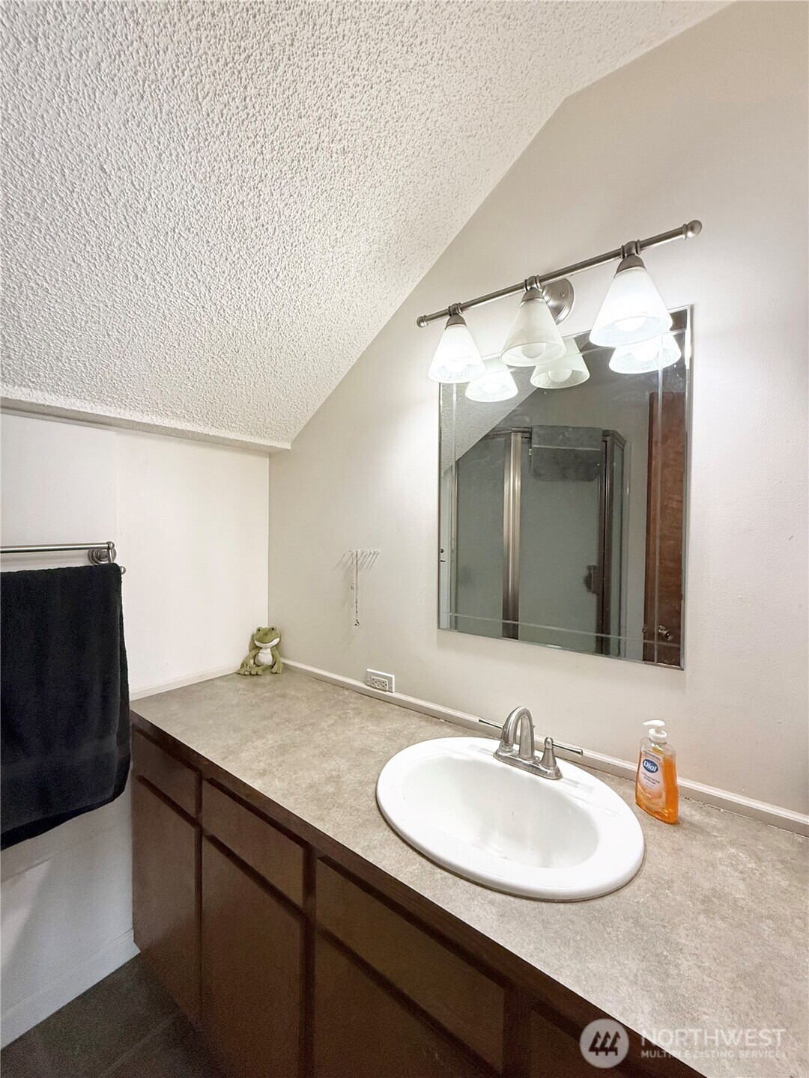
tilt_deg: -0.5
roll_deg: -0.3
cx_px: 404
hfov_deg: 85.7
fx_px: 436
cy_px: 539
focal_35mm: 14
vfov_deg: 102.1
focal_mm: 2.22
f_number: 2.2
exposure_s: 1/120
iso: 250
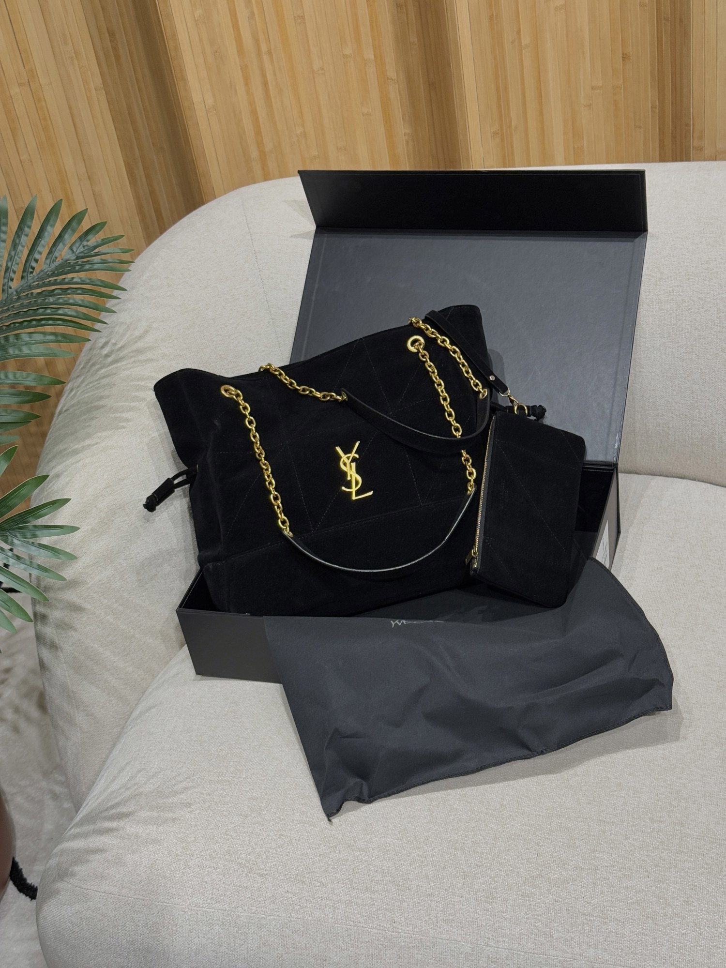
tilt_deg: -35.9
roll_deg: +10.5
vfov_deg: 39.7
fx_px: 1342
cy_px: 484
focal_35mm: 48
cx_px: 363
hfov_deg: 30.3
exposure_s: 1/100
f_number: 1.78
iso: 50
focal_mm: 6.76
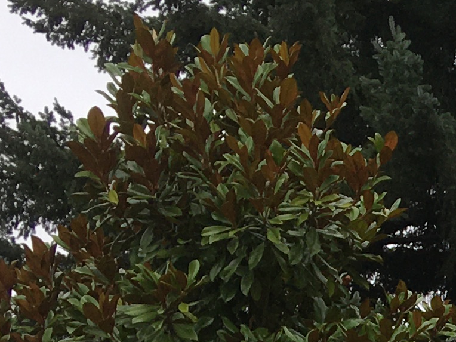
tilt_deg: +5.8
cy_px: 667
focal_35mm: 153
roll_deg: -1.6
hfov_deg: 11.6
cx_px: 912
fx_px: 2015
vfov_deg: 9.2
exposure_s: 1/496
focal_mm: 4.15
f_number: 2.2
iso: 25
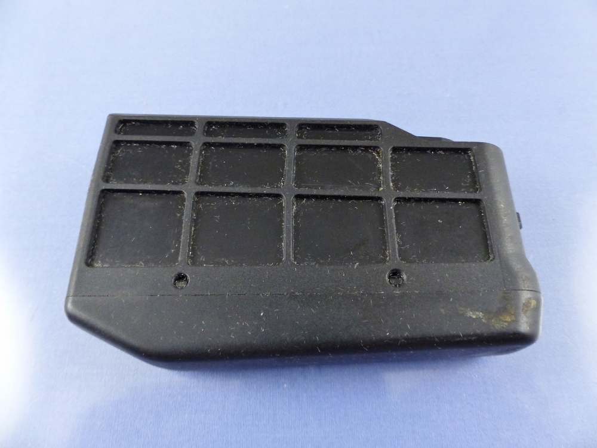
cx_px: 298
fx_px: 431
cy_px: 224
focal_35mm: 25
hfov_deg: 69.4
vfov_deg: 54.9
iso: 400
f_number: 2.8
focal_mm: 4.5
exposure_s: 1/60
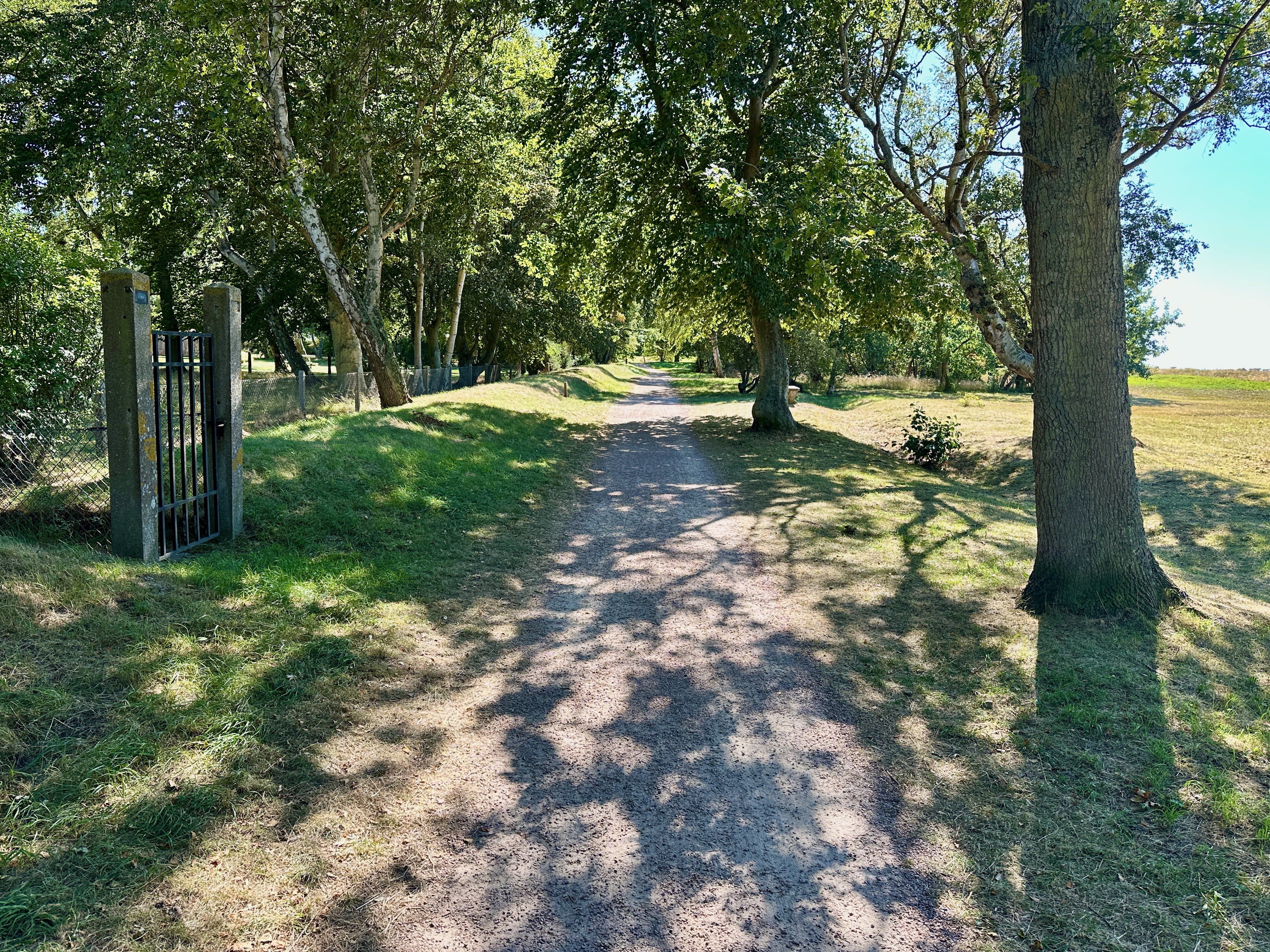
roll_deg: -1.4
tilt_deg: -6.6
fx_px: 917
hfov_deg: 69.4
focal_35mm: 25
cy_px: 464
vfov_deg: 54.9
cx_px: 639
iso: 80
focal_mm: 6.86
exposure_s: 1/672
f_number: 1.78
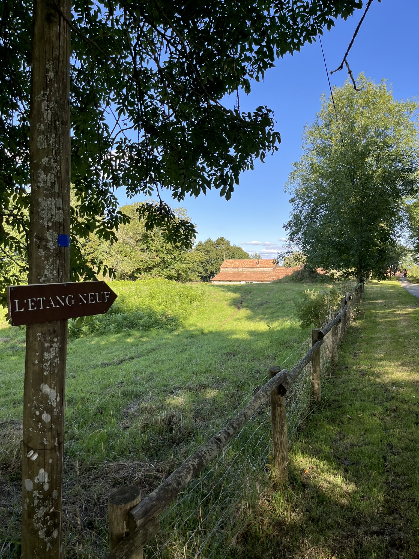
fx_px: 420
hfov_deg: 53.1
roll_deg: +0.5
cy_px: 280
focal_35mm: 26
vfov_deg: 67.3
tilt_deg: -2.1
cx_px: 210
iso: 50
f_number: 1.6
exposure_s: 1/891
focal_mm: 5.1
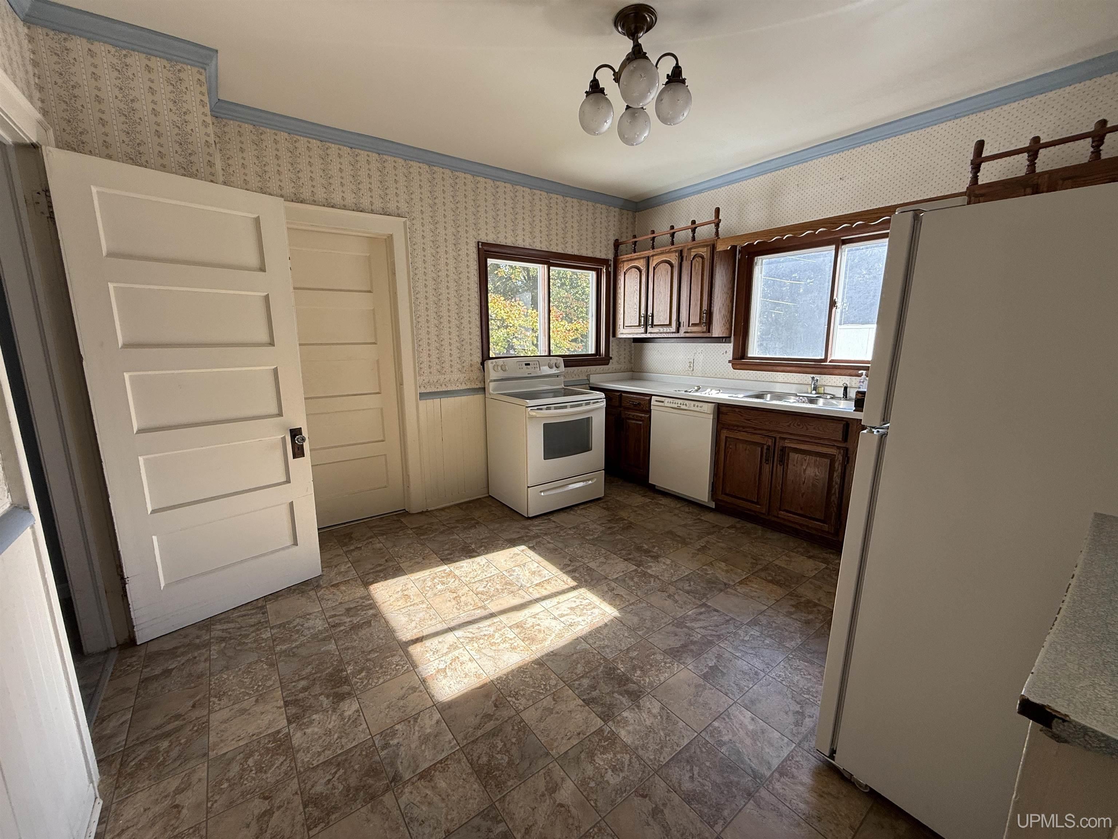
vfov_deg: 85.7
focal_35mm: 14
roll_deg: +0.2
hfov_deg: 102.1
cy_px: 420
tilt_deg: -10.2
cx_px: 559
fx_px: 452
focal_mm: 2.22
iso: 64
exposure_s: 1/136
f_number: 2.2
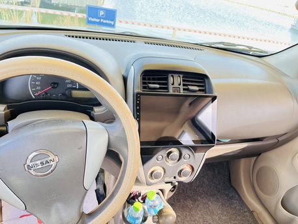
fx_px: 224
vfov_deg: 53.1
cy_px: 112
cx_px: 149
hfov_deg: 67.3
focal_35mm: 26
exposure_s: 1/121
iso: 125
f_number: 1.6
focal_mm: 5.1
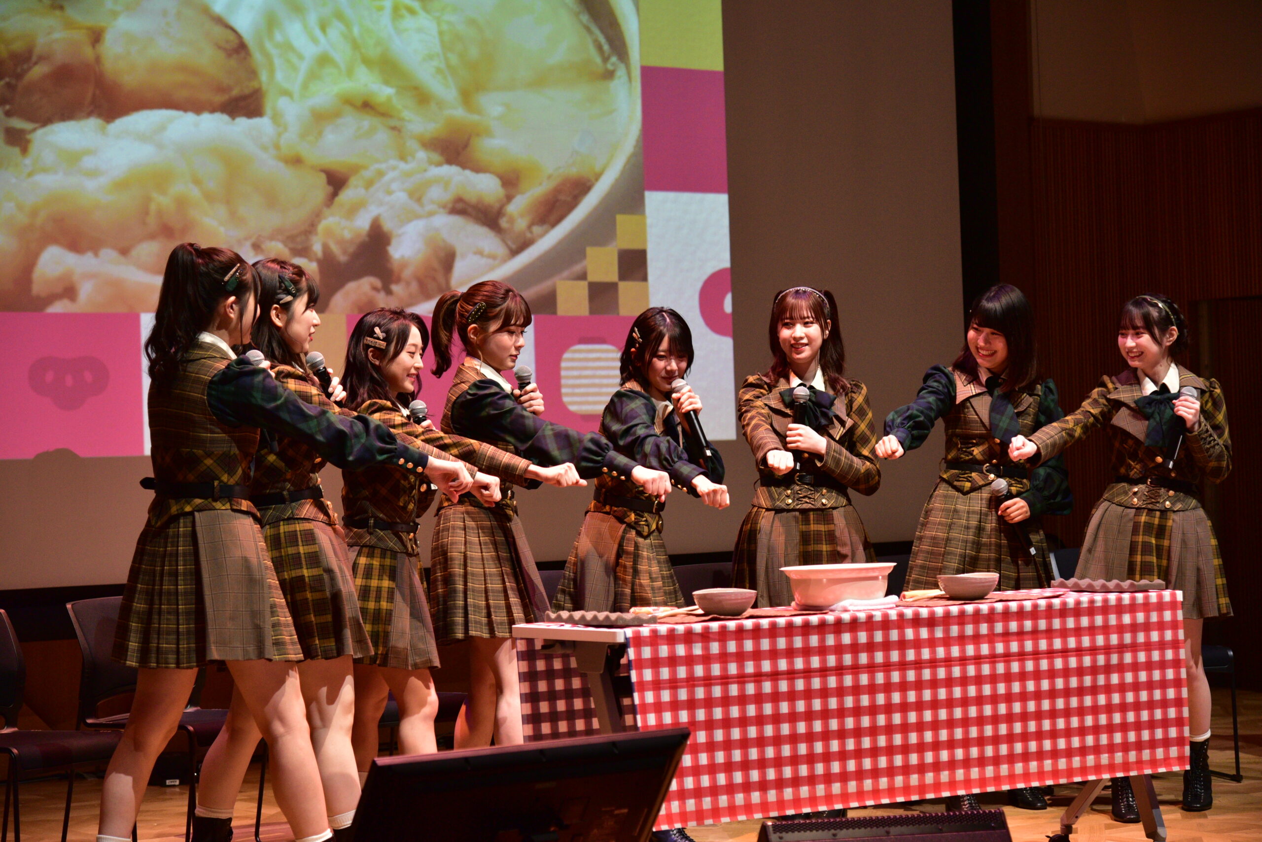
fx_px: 2735
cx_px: 631
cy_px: 421
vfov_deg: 17.5
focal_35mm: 78
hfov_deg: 26.0
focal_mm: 78
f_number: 4.5
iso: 2500
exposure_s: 1/125
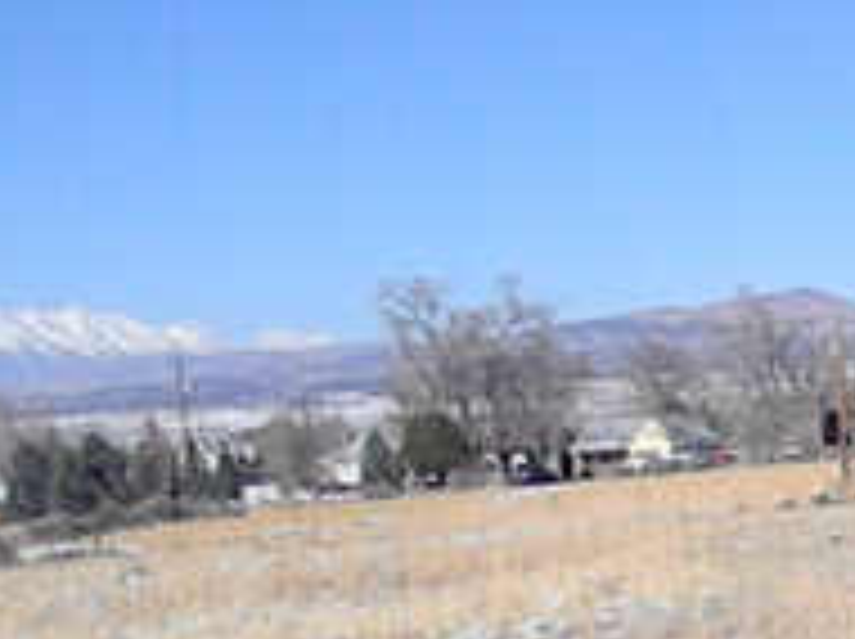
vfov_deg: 15.7
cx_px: 1386
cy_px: 716
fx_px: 2245
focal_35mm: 91
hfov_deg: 18.4
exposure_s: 1/2273
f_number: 7
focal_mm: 5
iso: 643
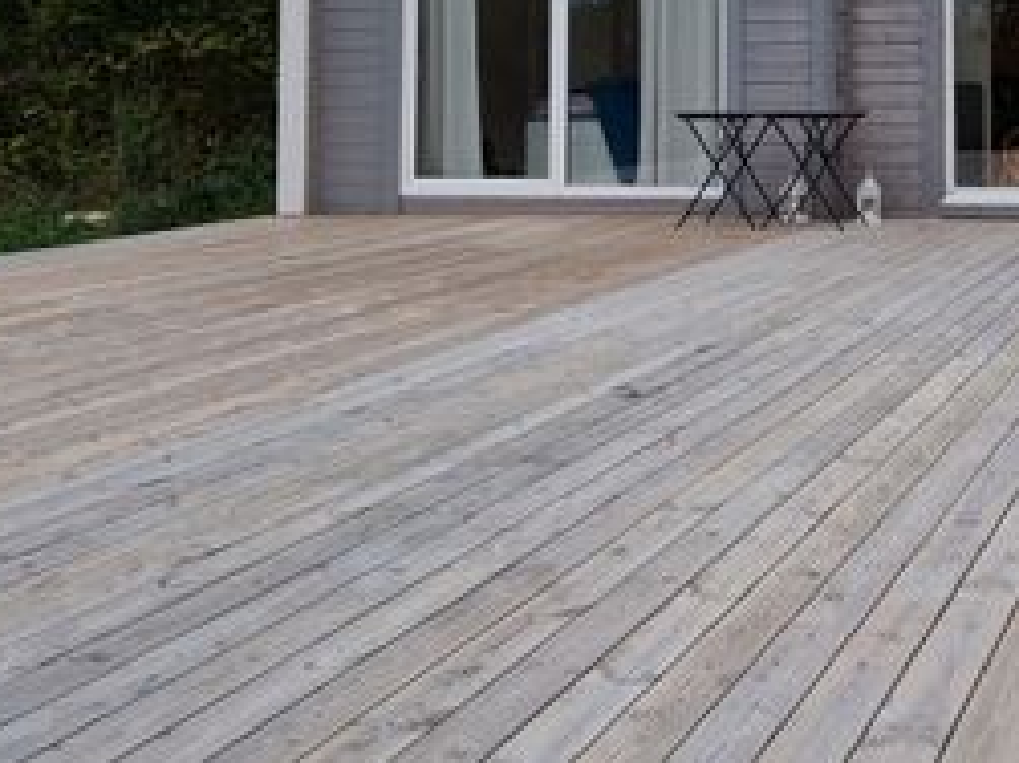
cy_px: -12
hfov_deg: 32.7
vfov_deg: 25.2
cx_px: 966
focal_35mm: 55
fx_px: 1618
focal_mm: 5.4
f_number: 1.8
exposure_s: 1/119
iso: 50
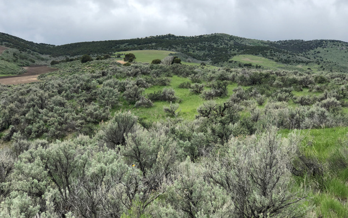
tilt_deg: -0.5
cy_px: 99
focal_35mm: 61
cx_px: 173
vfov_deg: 21.3
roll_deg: -3.8
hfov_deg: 33.5
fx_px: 578
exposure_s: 1/827
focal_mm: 6.6
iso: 20
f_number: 2.8
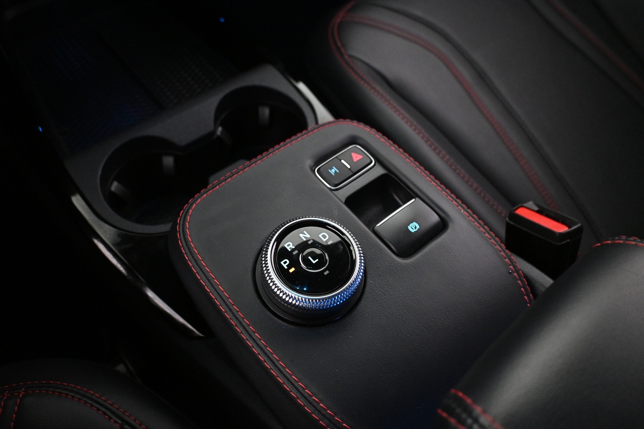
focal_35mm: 28
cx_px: 322
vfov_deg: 45.7
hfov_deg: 64.6
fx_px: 510
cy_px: 214
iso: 4000
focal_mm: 19
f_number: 3.8
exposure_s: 1/50
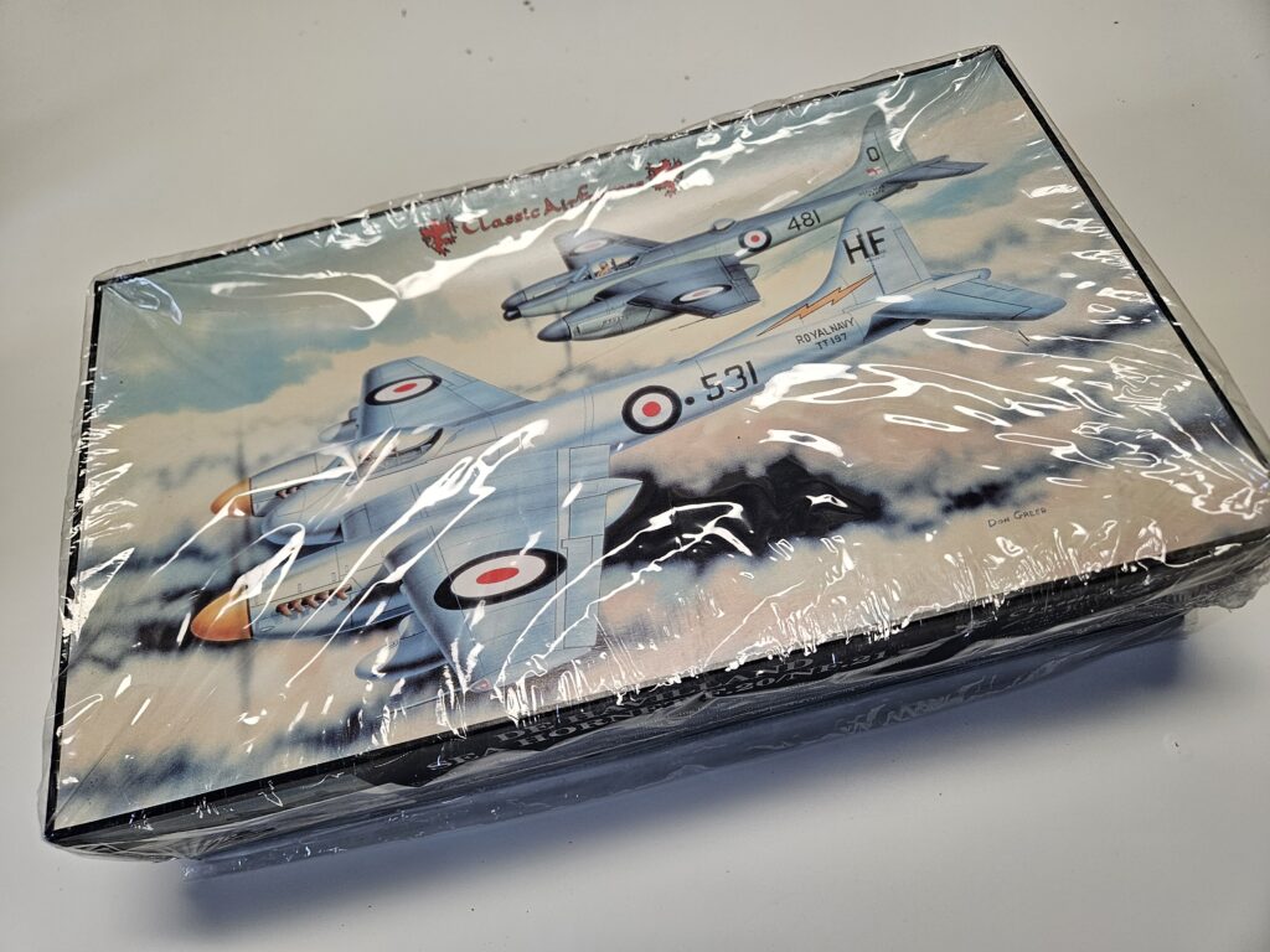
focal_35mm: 23
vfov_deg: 58.9
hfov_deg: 73.9
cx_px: 635
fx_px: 844
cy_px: 476
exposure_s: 1/120
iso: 125
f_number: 1.8
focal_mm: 5.4
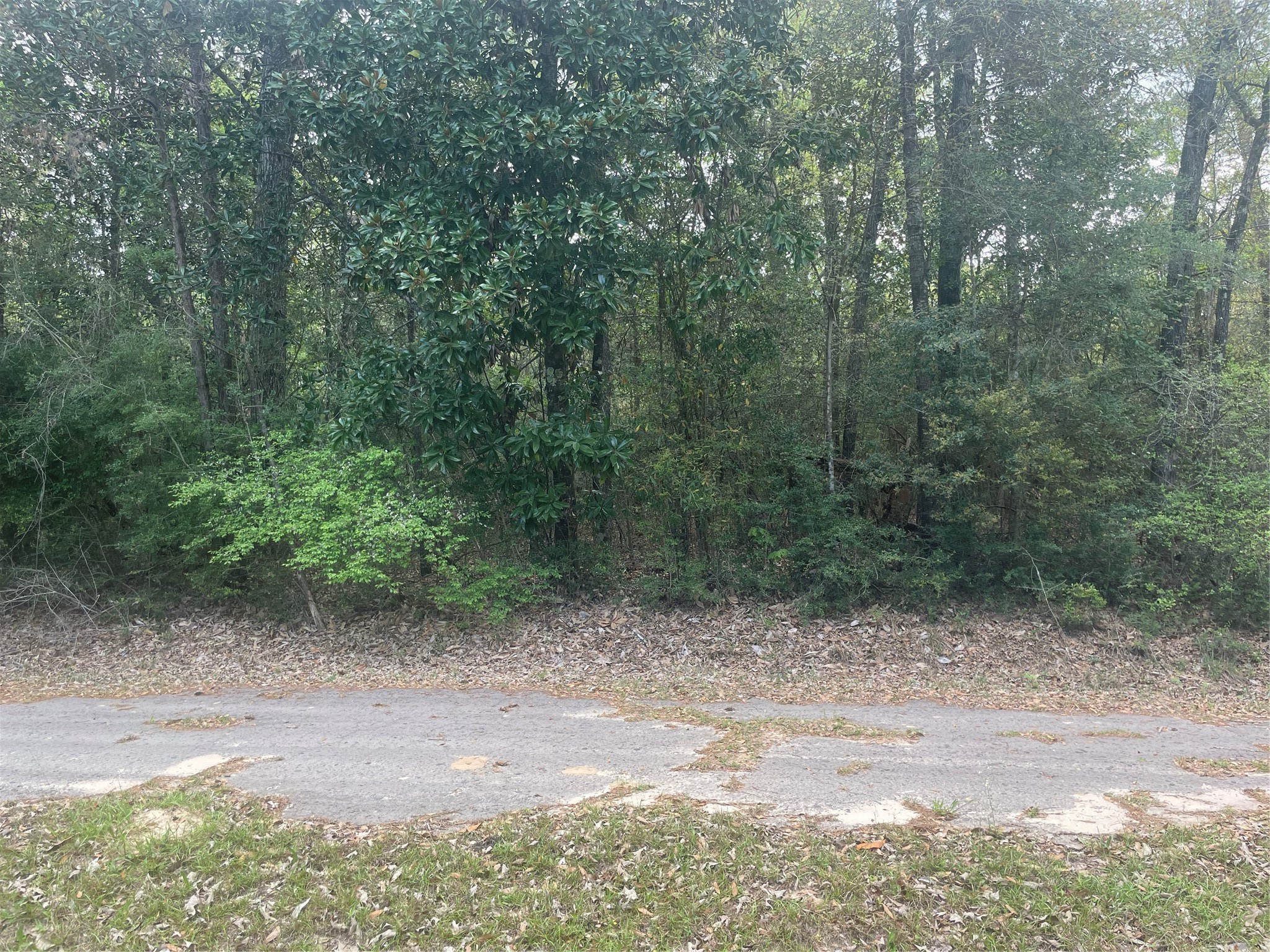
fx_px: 954
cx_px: 635
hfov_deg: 67.3
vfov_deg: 53.1
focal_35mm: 26
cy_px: 476
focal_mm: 4.2
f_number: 1.6
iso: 32
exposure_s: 1/130
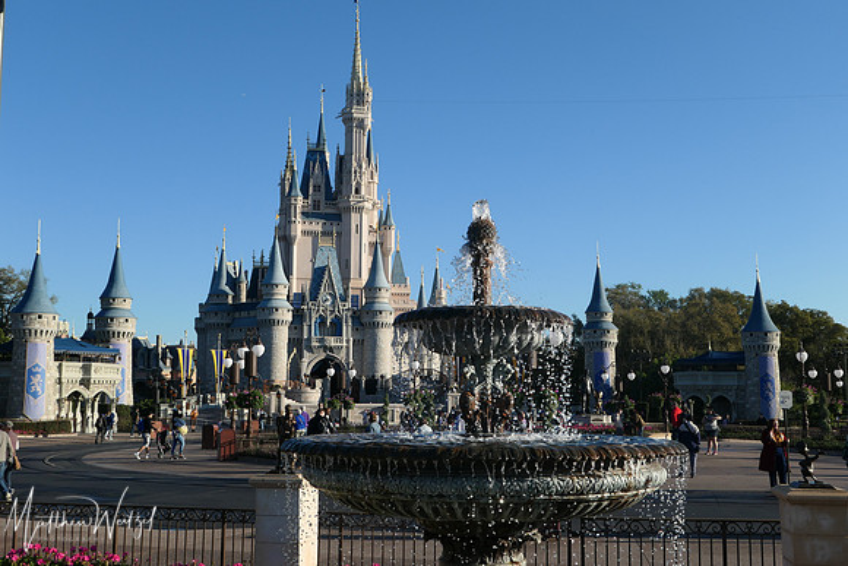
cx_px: 424
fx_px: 942
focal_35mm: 40
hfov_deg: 48.4
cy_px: 283
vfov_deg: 33.4
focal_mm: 14.7
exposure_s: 1/800
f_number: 5.6
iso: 200
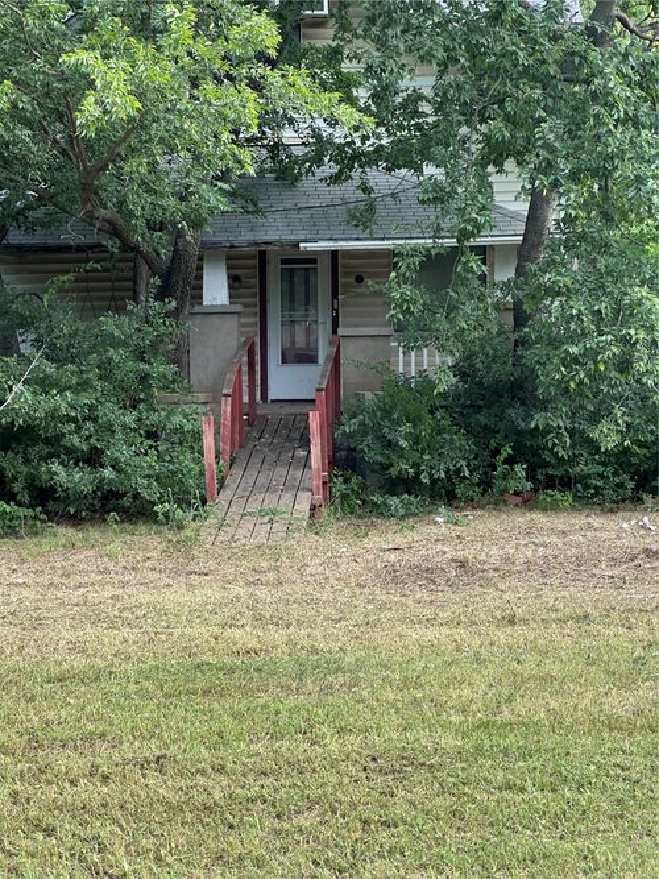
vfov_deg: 25.3
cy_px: 440
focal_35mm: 77
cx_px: 330
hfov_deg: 19.1
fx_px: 1955
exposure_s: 1/99
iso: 32
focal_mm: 9
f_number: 2.8
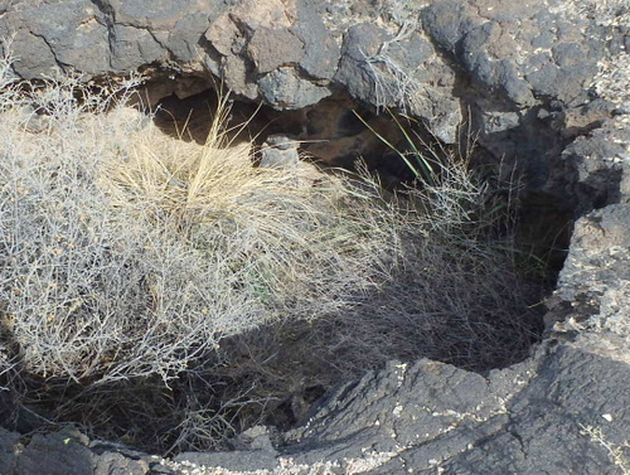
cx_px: 315
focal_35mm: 30
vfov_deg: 46.9
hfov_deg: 59.9
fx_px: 547
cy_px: 238
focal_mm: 5.4
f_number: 4.1
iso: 125
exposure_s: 1/640
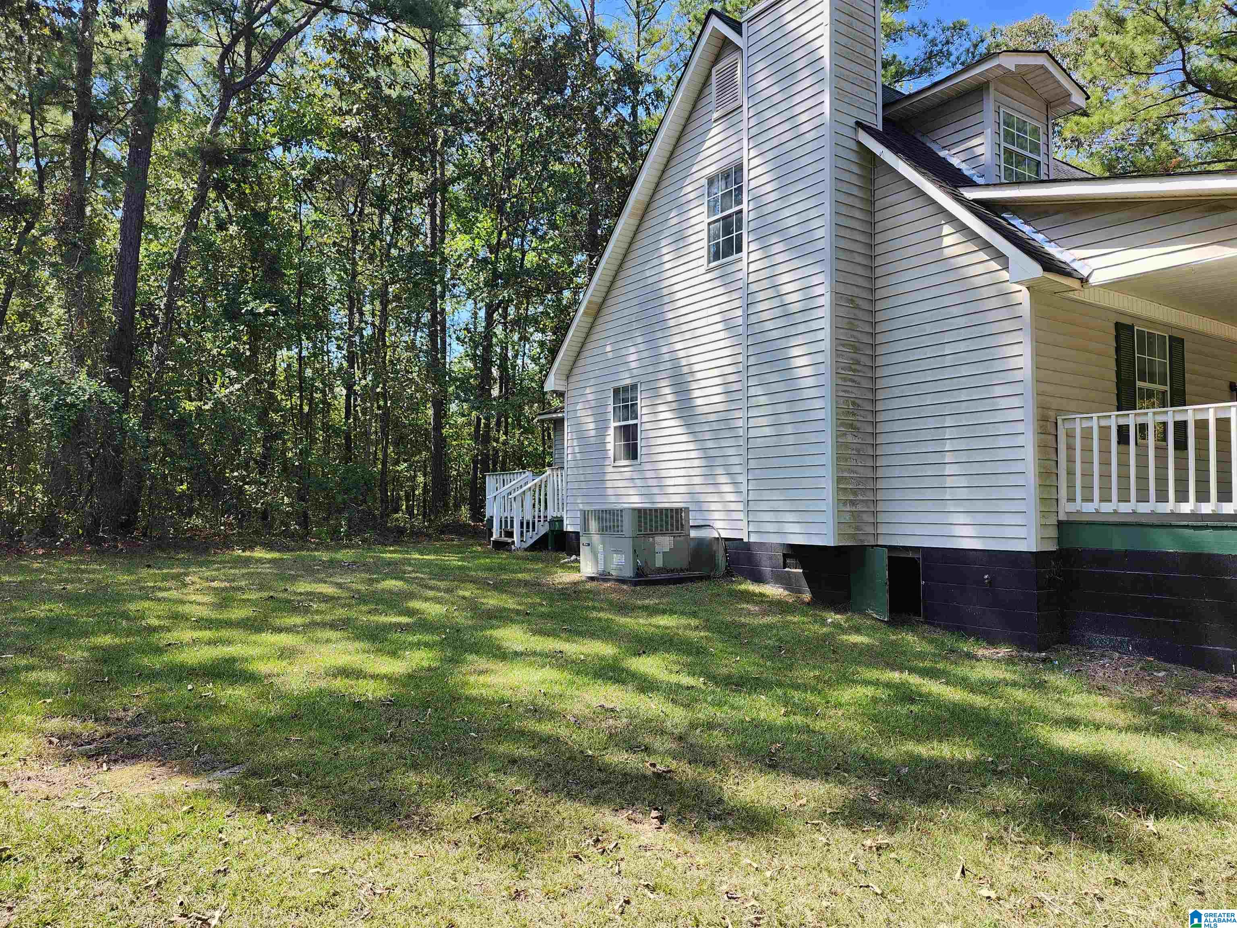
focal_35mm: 23
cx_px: 618
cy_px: 464
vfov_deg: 58.9
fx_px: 822
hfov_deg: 73.9
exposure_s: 1/433
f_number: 1.8
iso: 25
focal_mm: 5.54
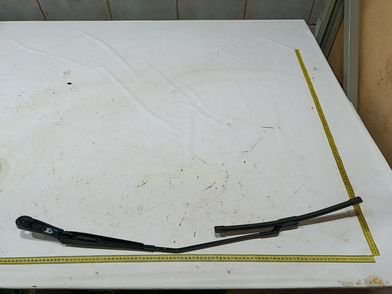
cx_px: 196
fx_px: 272
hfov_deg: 71.6
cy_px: 147
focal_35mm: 24
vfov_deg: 56.8
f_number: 1.7
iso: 125
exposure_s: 1/120
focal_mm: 5.24
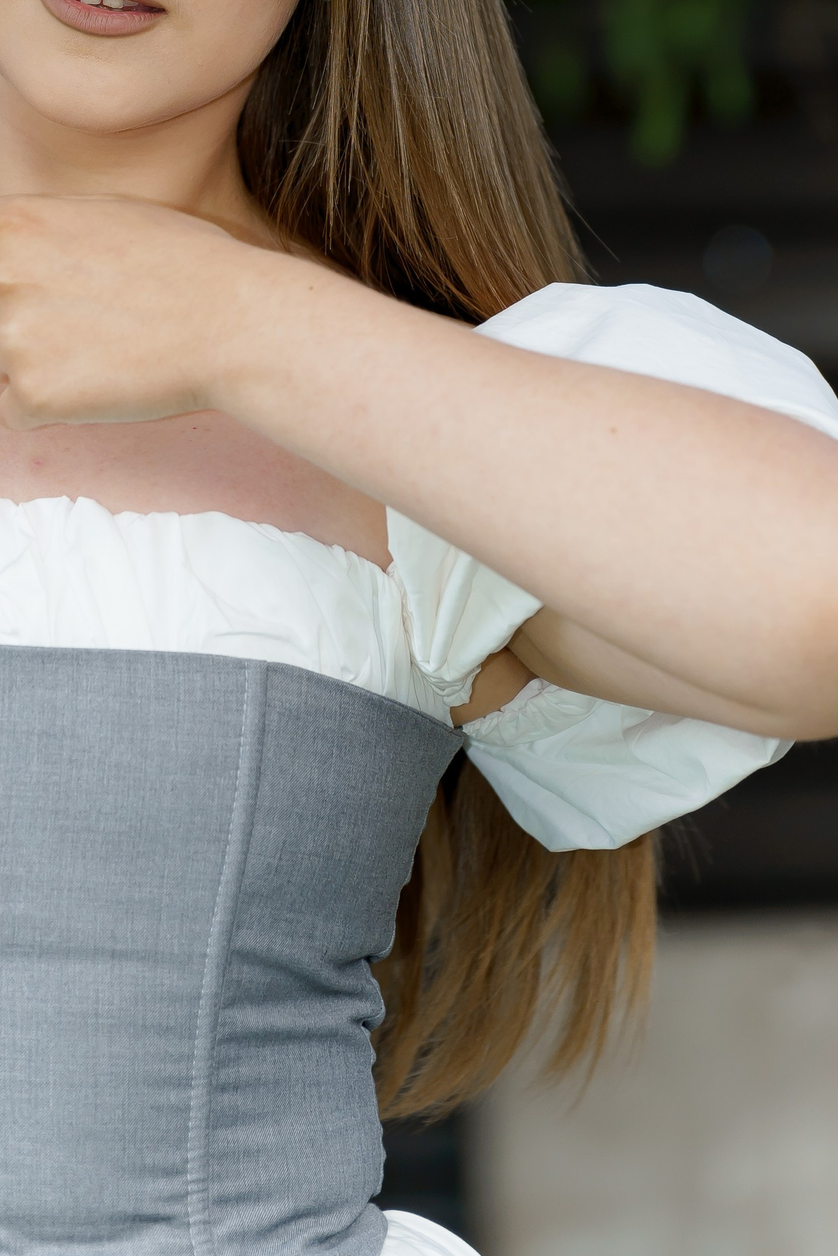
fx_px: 10682
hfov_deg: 4.5
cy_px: 152
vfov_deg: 6.7
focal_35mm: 306
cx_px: 149
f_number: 3.2
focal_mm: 150
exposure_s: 1/125
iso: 200
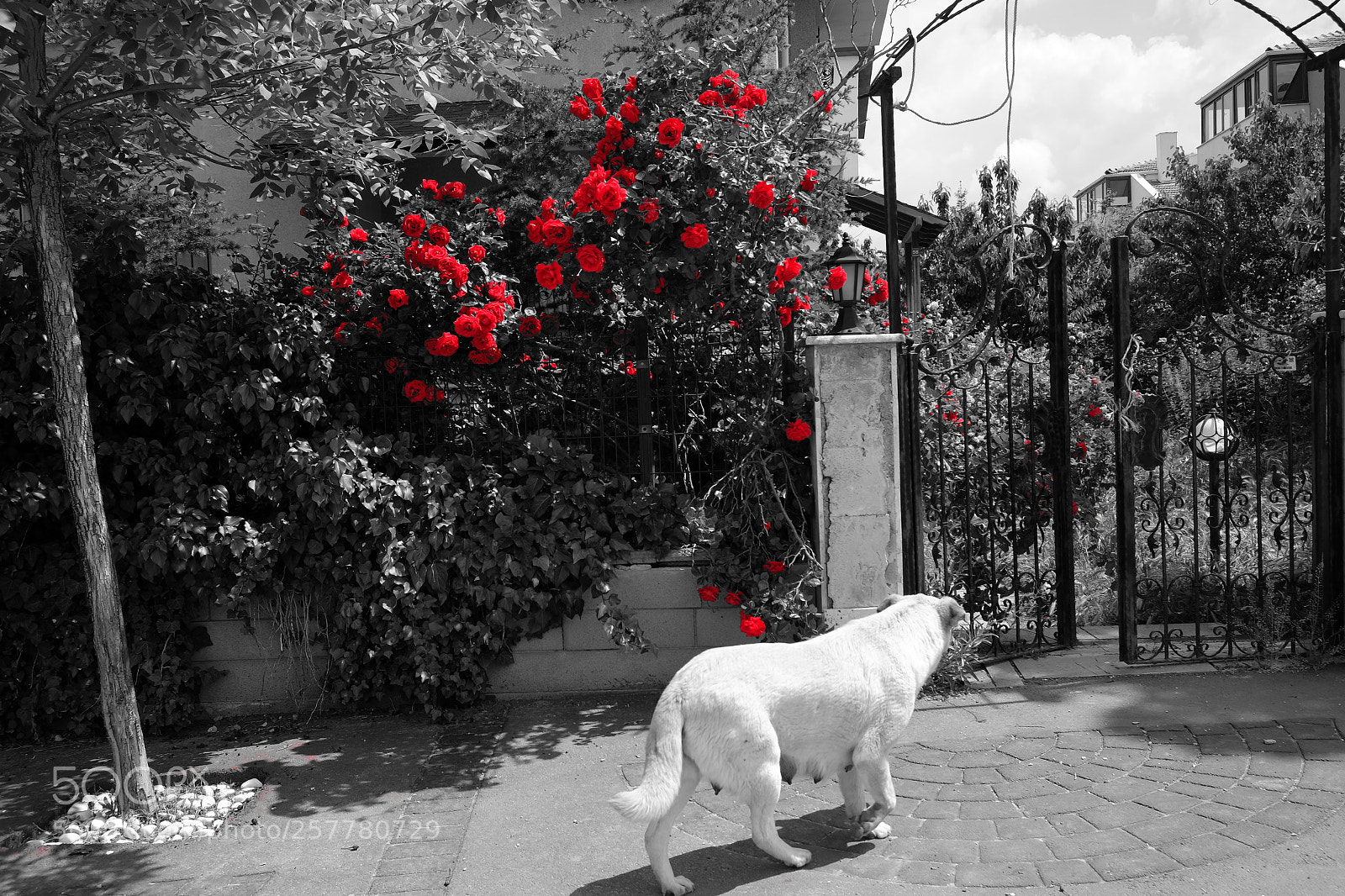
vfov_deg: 41.1
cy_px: 448
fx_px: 1195
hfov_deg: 58.7
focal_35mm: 32
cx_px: 672
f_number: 7.1
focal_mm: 21.4
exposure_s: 1/420
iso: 200
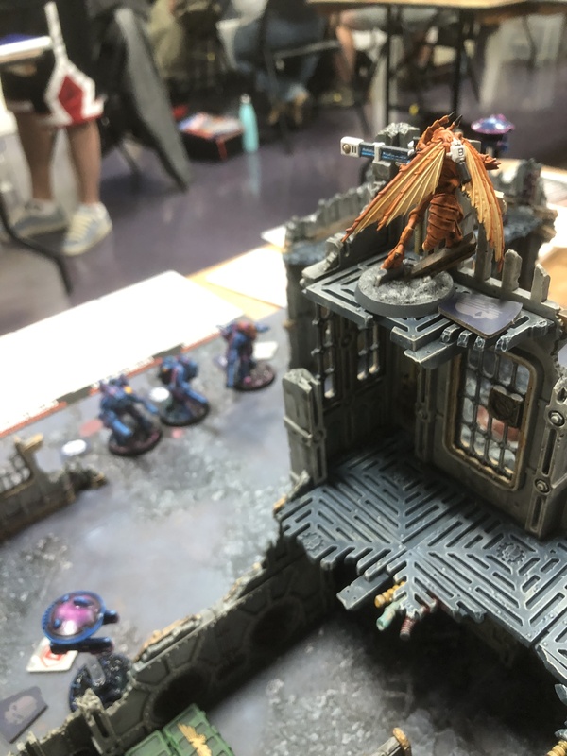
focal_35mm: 28
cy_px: 378
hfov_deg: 49.7
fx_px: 612
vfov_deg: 63.4
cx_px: 284
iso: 100
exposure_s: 1/14
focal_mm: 3.99
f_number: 1.8
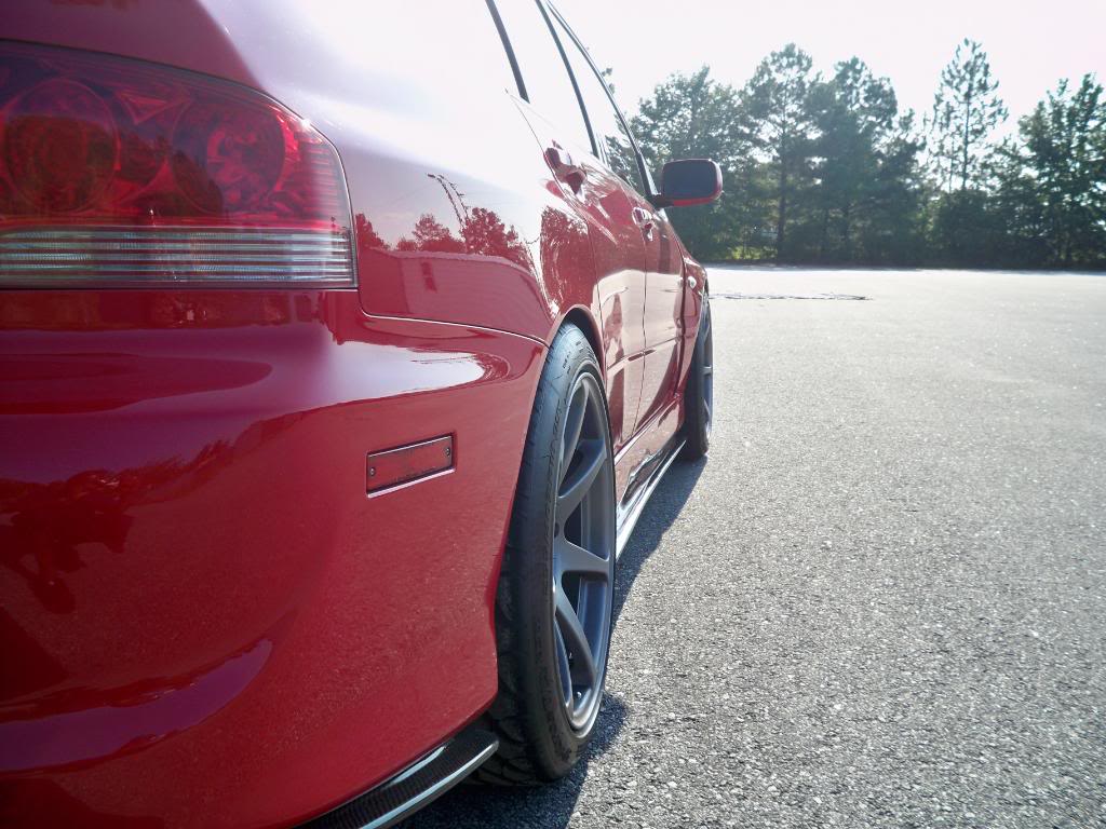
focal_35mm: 35
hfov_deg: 52.6
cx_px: 553
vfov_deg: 40.7
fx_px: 1118
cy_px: 414
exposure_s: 1/400
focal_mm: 6.3
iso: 64
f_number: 3.1
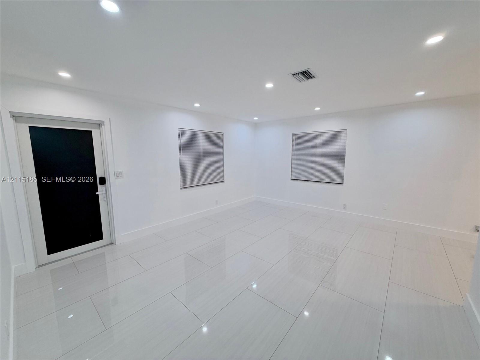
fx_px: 194
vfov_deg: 85.7
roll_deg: +0.8
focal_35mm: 14
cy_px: 180
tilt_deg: -7.4
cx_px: 240
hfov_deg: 102.1
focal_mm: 2.22
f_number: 2.2
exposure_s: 1/120
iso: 100
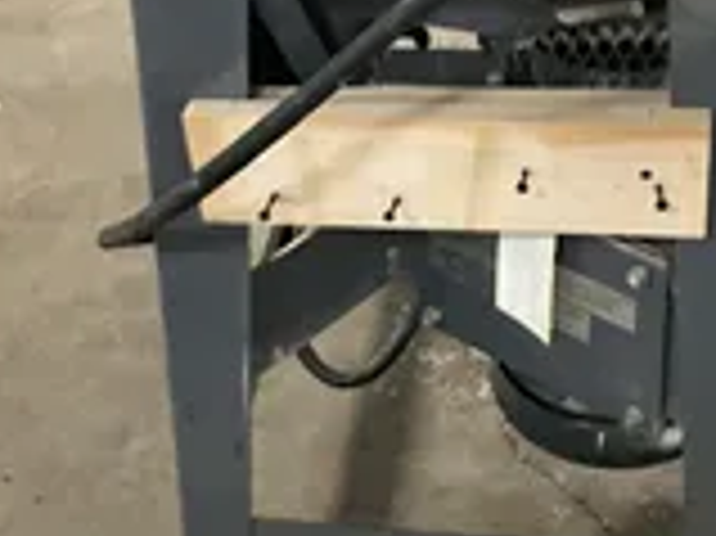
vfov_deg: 20.1
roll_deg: +3.3
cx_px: 428
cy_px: 225
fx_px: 1509
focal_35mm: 73
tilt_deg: -43.1
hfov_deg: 26.6
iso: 400
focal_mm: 3
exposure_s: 1/30
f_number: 1.8
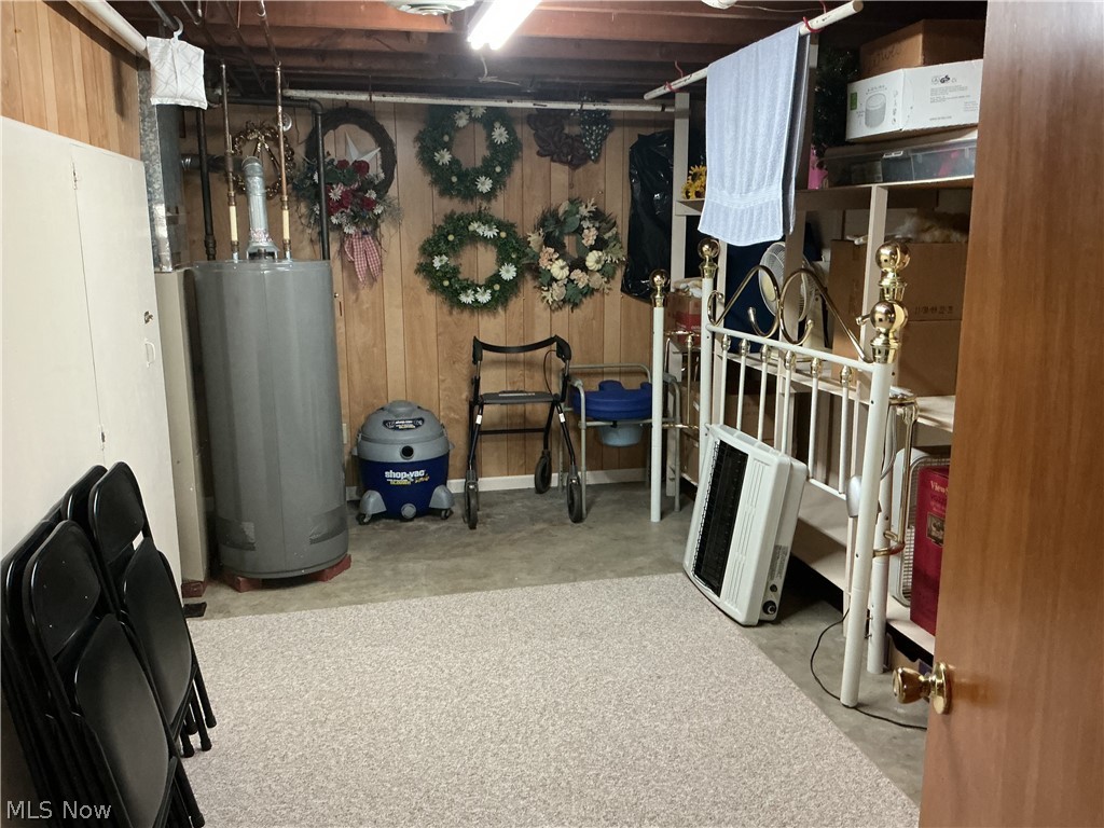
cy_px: 414
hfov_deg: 61.7
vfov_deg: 48.2
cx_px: 552
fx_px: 925
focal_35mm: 29
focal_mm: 3
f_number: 1.8
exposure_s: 1/40
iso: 250
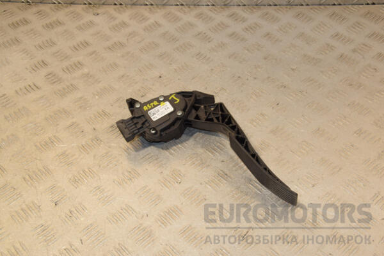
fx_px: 544
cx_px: 192
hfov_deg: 38.9
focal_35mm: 51
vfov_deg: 26.5
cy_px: 128
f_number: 9
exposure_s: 1/200
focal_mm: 34
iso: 800
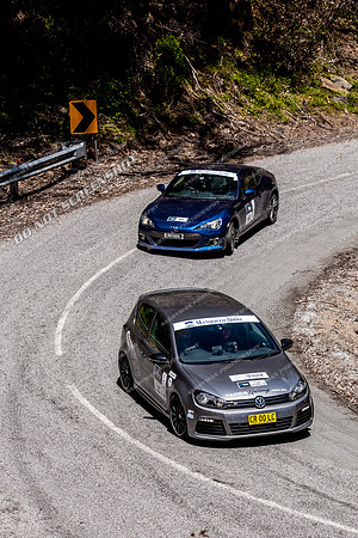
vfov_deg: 14.9
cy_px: 269
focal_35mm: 138
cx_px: 179
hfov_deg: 9.9
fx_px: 2058
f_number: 5.6
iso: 125
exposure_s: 1/1000
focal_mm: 92
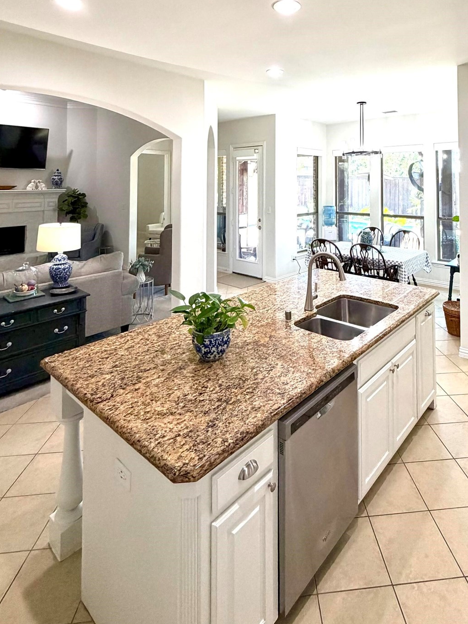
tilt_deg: +2.1
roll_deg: +0.1
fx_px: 378
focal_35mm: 21
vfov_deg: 74.5
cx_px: 289
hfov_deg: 62.7
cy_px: 172
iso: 250
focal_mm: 2.22
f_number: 2.2
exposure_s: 1/120
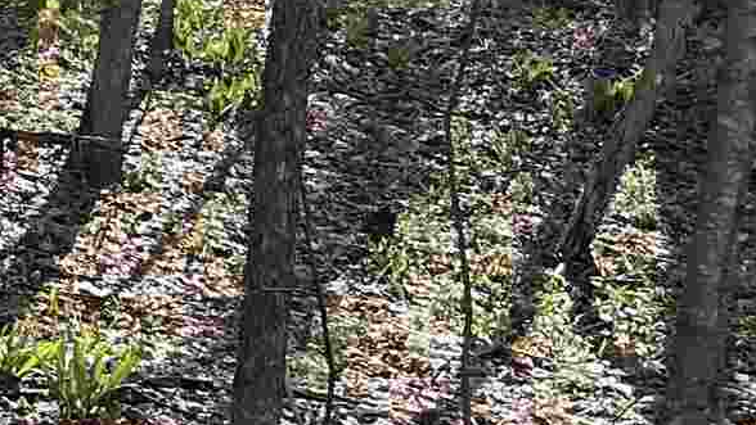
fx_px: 2967
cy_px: -74
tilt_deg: +1.3
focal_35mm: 148
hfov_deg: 12.0
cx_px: -990
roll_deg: -2.1
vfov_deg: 8.1
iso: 50
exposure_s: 1/473
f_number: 1.5
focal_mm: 5.7
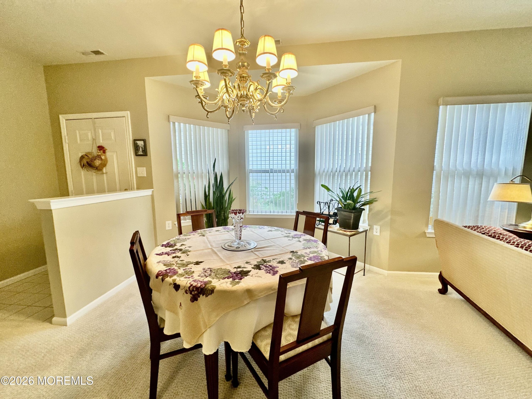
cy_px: 200
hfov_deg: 102.1
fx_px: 215
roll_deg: +0.5
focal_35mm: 14
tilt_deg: -5.7
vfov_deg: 85.7
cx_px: 266
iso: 100
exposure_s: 1/120
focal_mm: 2.22
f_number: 2.2
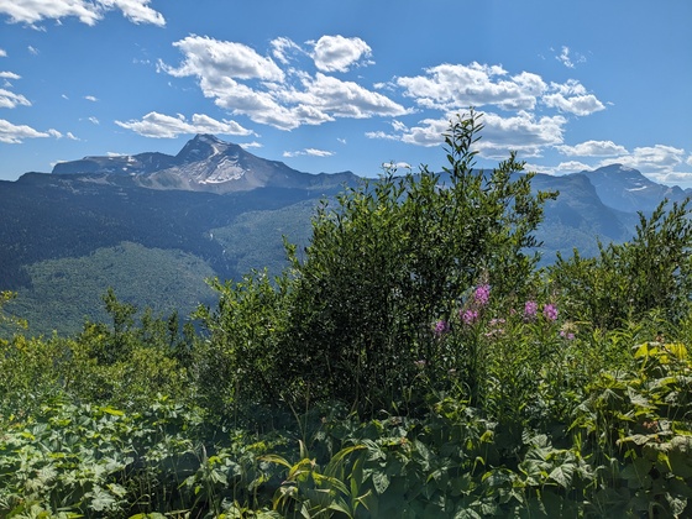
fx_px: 540
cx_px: 346
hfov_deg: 65.3
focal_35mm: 27
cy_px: 260
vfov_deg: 51.4
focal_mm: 4.38
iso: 57
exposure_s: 1/7812
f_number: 1.73
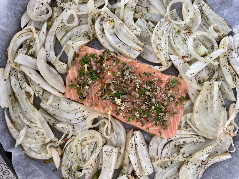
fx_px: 180
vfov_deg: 53.1
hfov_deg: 67.3
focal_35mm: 26
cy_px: 90
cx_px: 120
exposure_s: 1/33
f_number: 1.6
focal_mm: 4.2
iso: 400
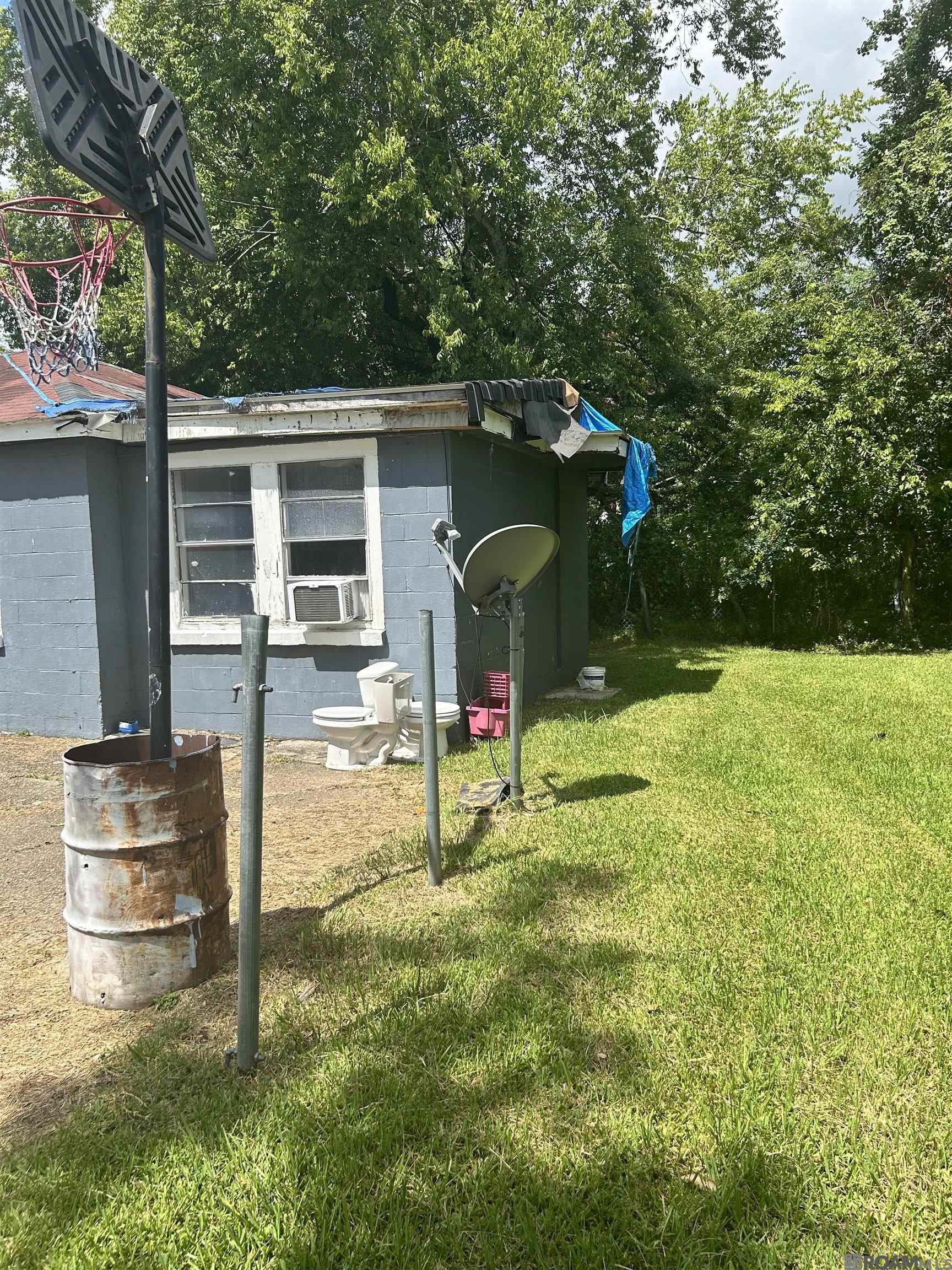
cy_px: 635
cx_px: 476
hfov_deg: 53.1
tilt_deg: -5.2
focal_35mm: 26
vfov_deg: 67.3
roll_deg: +1.9
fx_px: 953
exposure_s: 1/2695
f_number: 1.5
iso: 50
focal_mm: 5.7
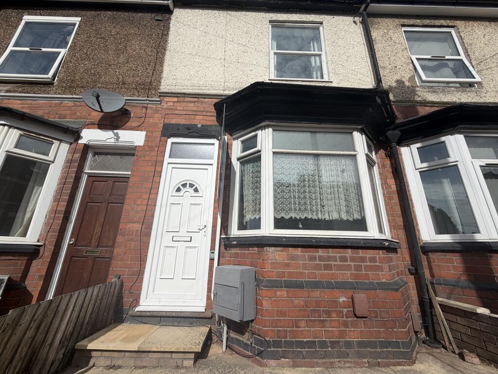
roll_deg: -1.1
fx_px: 201
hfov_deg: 102.1
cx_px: 249
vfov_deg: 85.7
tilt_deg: +18.8
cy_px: 187
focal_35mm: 14
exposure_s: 1/1901
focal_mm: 2.22
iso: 20
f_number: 2.2
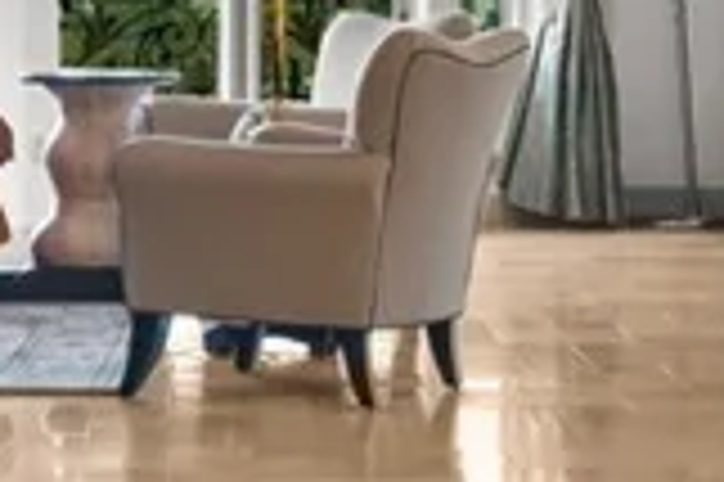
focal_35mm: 191
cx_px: 157
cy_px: -65
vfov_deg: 7.1
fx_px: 3837
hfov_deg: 10.7
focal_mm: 20
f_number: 8
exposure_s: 1/20
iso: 400
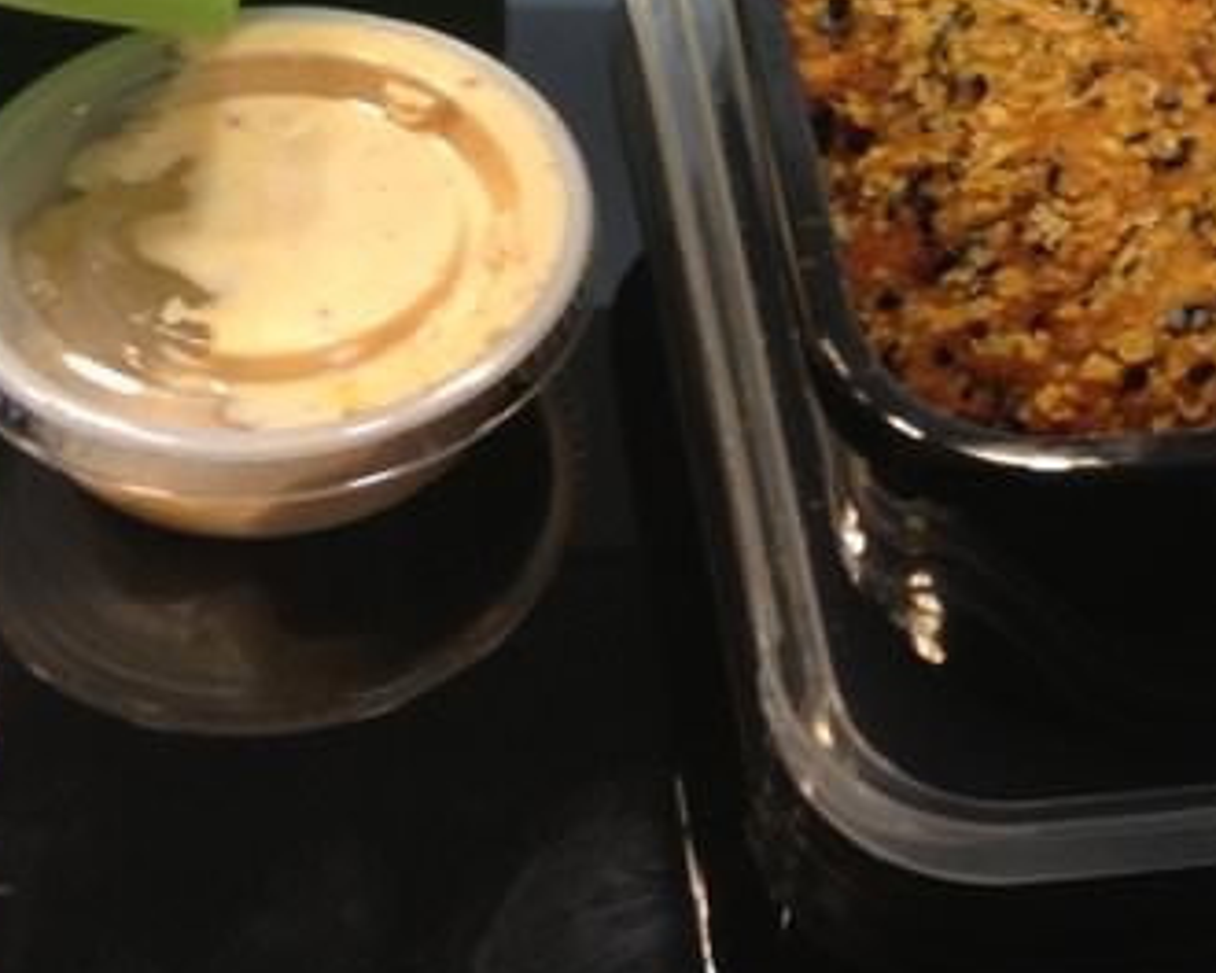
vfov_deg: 14.1
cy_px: -221
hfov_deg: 17.5
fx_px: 3815
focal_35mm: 106
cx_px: 1360
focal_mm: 4.28
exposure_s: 1/20
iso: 64
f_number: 2.4
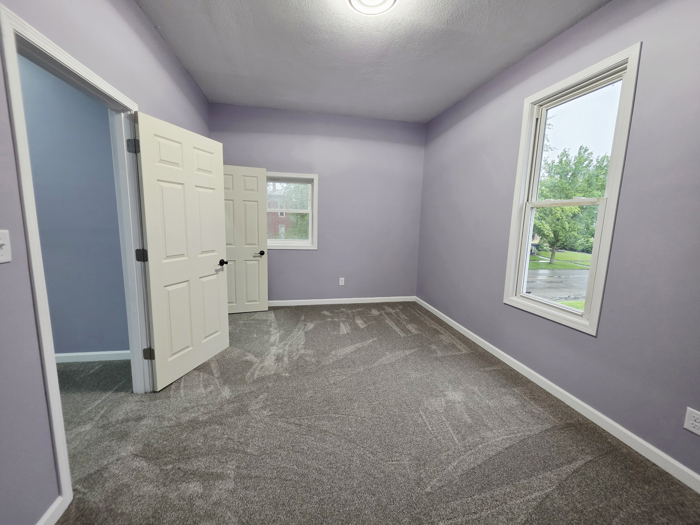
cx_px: 350
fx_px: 263
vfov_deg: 89.9
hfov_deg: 106.2
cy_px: 262
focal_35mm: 13
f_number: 1.9
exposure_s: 1/60.2
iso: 160
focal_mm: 2.2
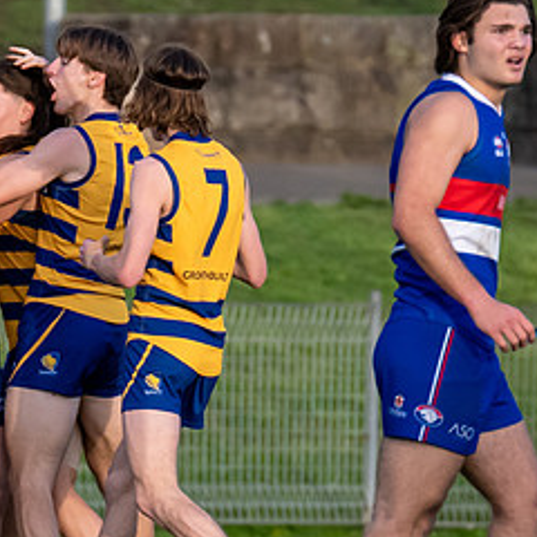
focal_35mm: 1423
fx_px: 24975
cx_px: -216
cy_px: 374
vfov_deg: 1.2
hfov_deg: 1.2
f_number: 5
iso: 800
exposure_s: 1/1600
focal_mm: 300
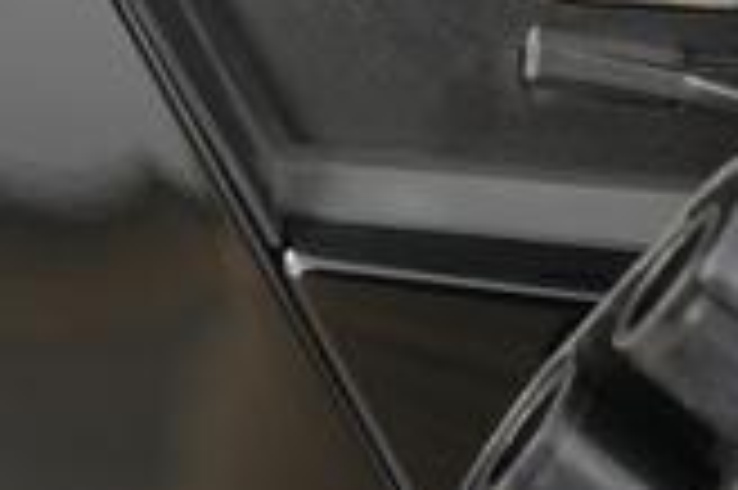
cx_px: 828
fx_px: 2232
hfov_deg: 18.0
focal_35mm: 109
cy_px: -427
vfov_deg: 11.5
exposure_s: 1/30
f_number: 2.8
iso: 800
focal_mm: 28
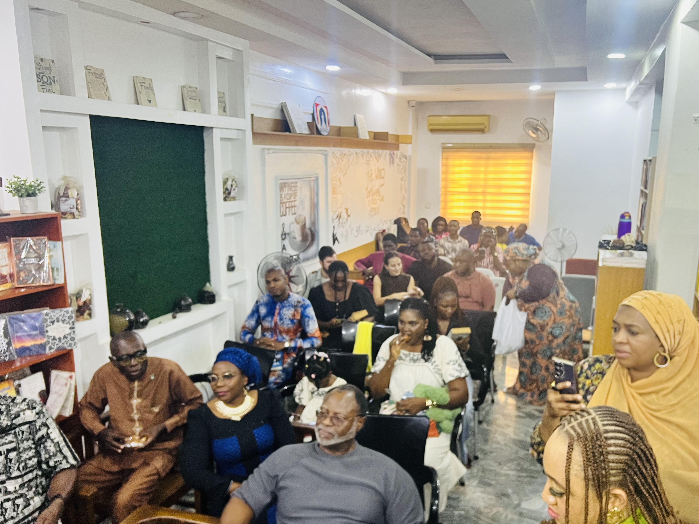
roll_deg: -0.3
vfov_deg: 46.8
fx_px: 606
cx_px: 392
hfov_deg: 59.8
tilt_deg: -12.3
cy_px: 285
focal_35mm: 30
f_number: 1.5
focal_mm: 5.7
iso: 250
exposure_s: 1/50
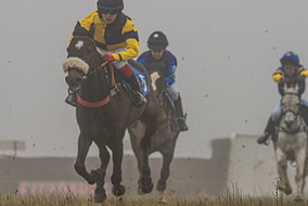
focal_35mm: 355
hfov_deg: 5.8
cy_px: 45
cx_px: 128
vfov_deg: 3.9
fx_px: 3040
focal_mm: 135
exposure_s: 1/1250
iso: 800
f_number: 5
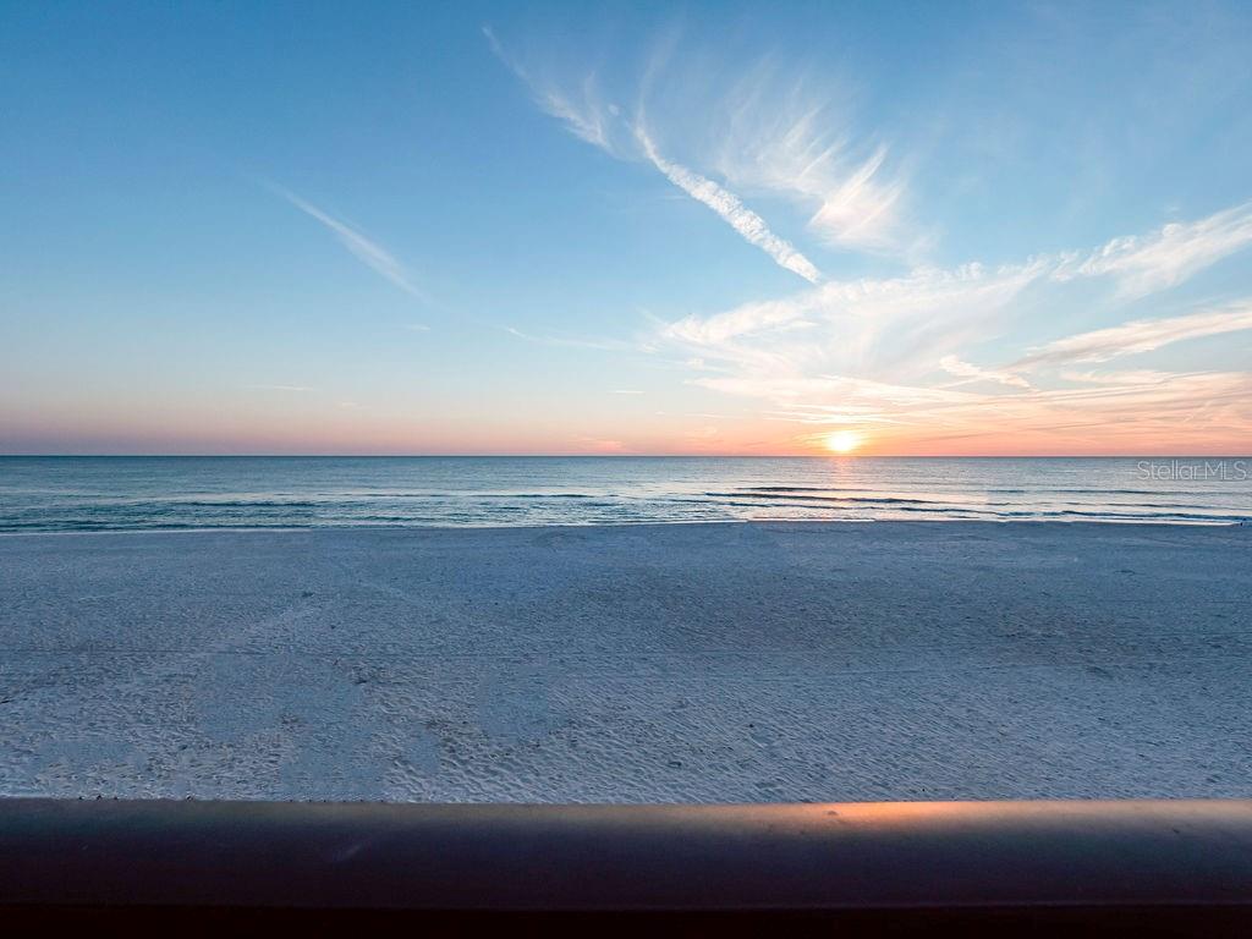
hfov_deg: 102.1
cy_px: 470
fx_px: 506
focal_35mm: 14
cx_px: 626
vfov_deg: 85.7
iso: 200
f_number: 8
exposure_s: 1/160
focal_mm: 7
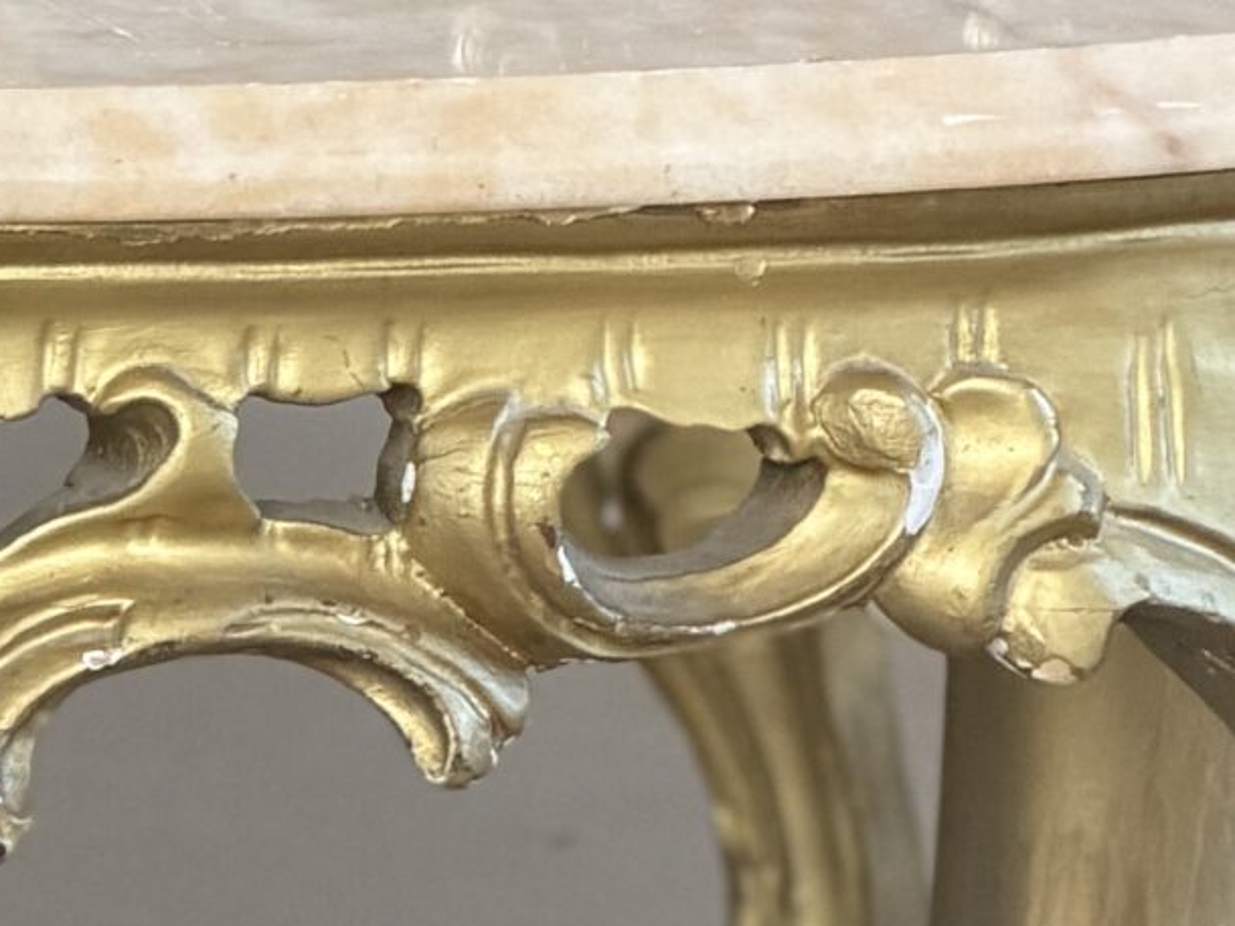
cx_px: -350
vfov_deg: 3.5
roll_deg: -1.3
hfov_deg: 4.7
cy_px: -1264
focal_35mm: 420
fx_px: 14979
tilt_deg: -6.9
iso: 320
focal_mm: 16.89
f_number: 2.8
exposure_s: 1/121
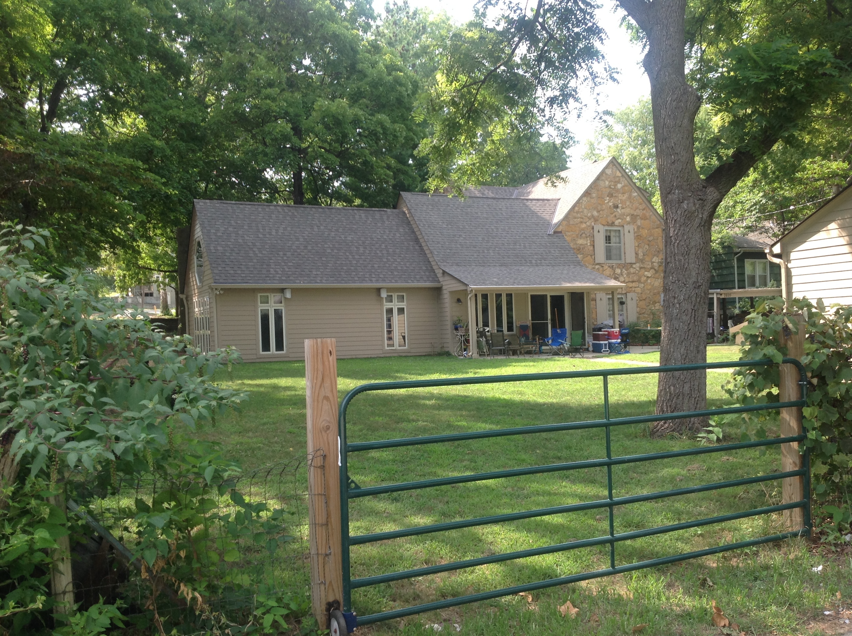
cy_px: 318
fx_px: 860
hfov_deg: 52.7
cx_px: 426
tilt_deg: +1.9
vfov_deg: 40.6
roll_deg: +0.3
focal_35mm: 35
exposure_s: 1/238
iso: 50
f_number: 2.4
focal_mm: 4.28
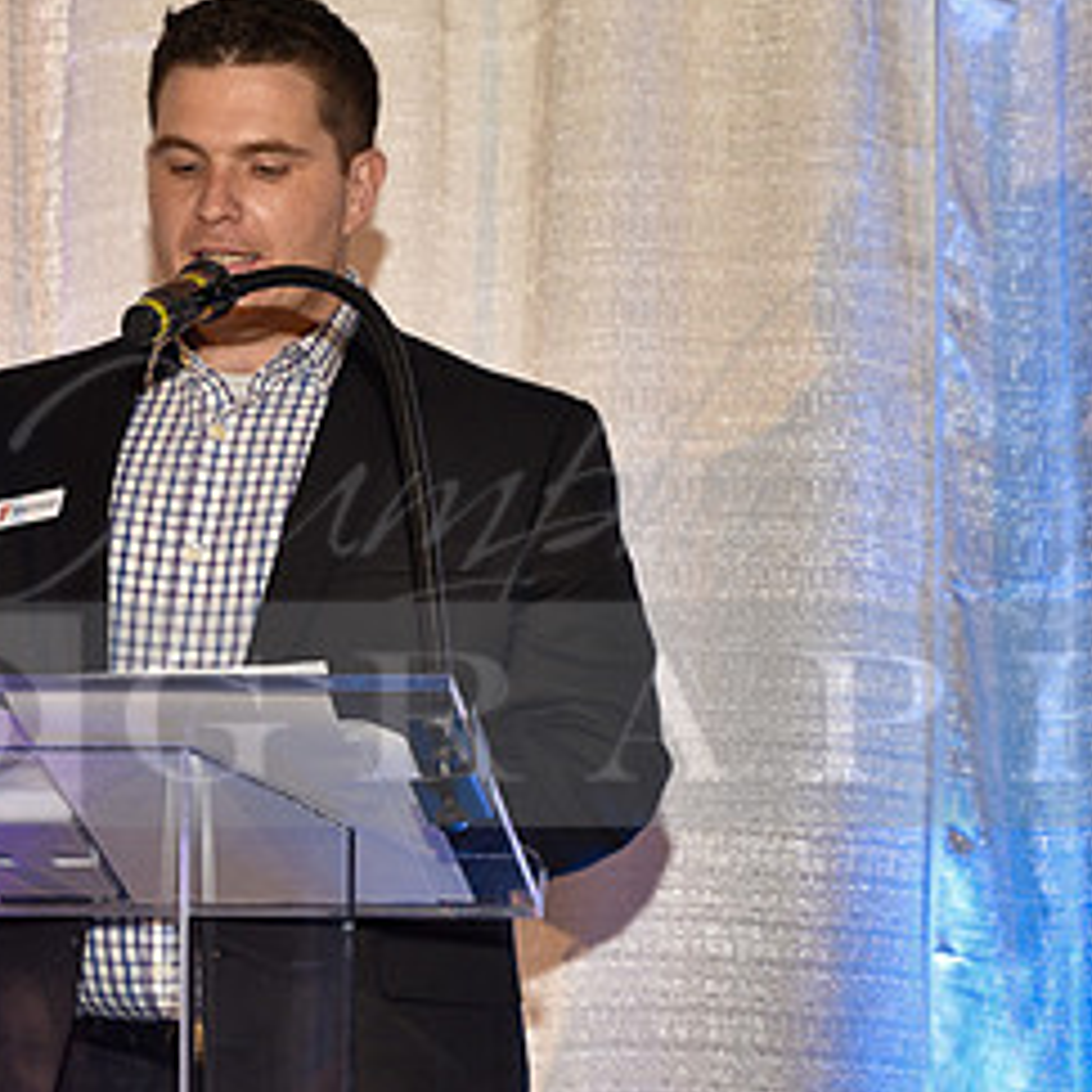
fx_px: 4711
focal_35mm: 132
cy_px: 537
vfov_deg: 13.2
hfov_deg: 13.2
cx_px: 229
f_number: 5
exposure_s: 1/60
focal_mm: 65
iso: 200
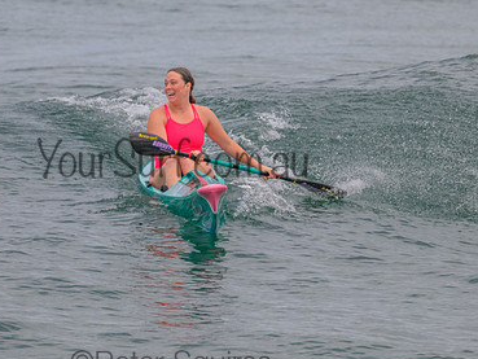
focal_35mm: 1208
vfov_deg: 1.2
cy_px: 147
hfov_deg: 1.6
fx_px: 16686
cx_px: 171
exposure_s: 1/2000
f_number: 11
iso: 1250
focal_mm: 800
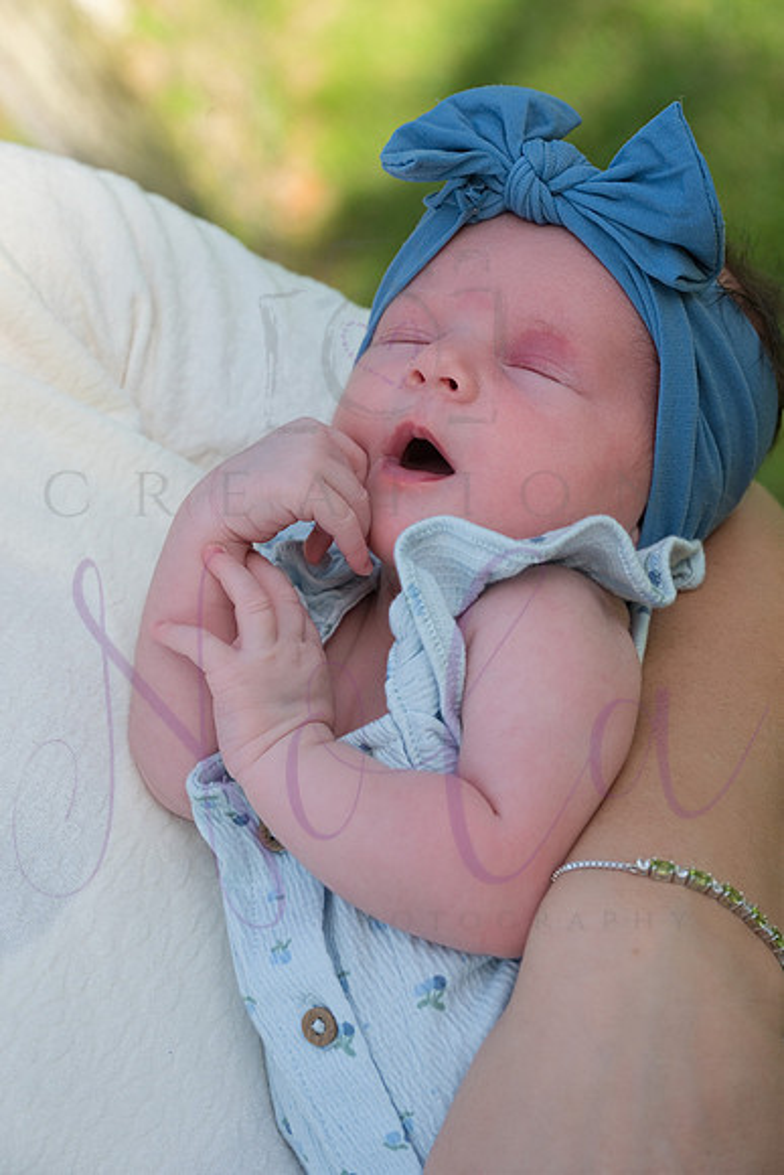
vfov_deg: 26.6
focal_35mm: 76
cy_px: 588
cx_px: 392
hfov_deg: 18.0
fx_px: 2481
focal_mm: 76
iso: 400
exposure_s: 1/320
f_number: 7.1
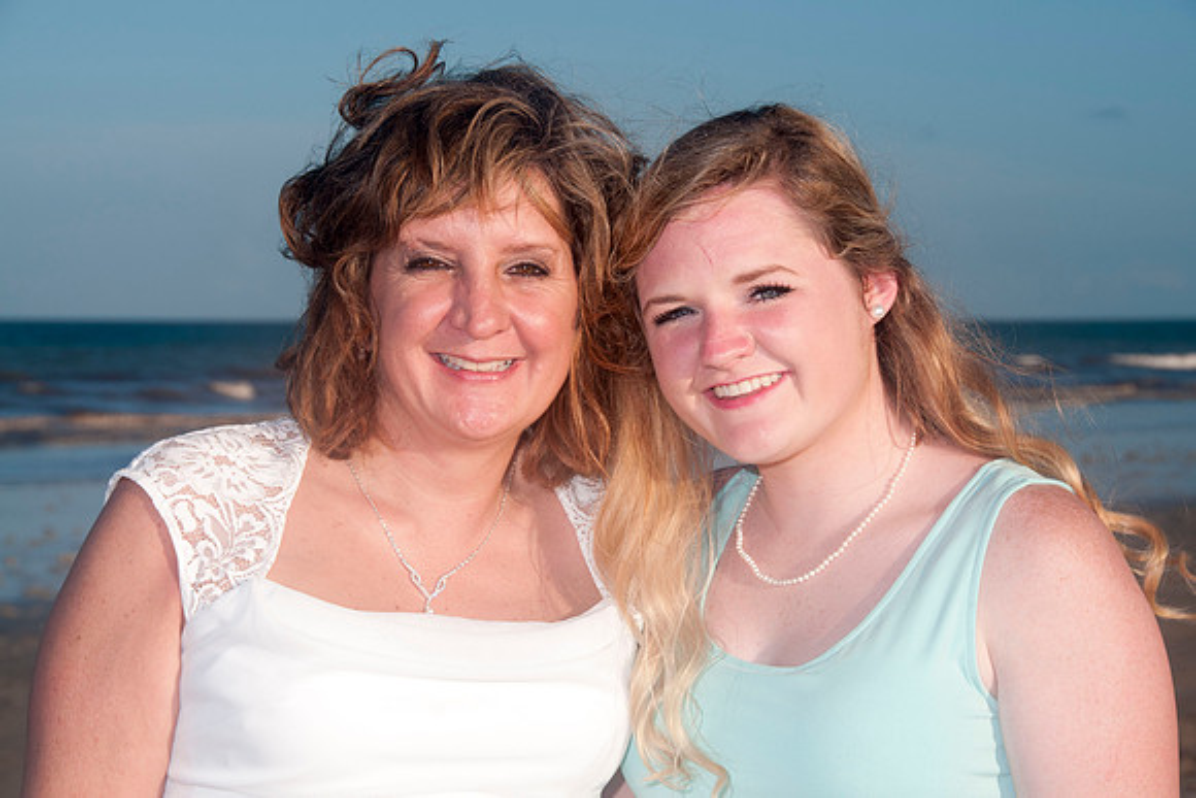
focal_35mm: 115
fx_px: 3833
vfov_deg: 11.9
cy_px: 399
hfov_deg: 17.7
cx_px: 598
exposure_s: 1/250
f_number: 11
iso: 100
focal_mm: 75
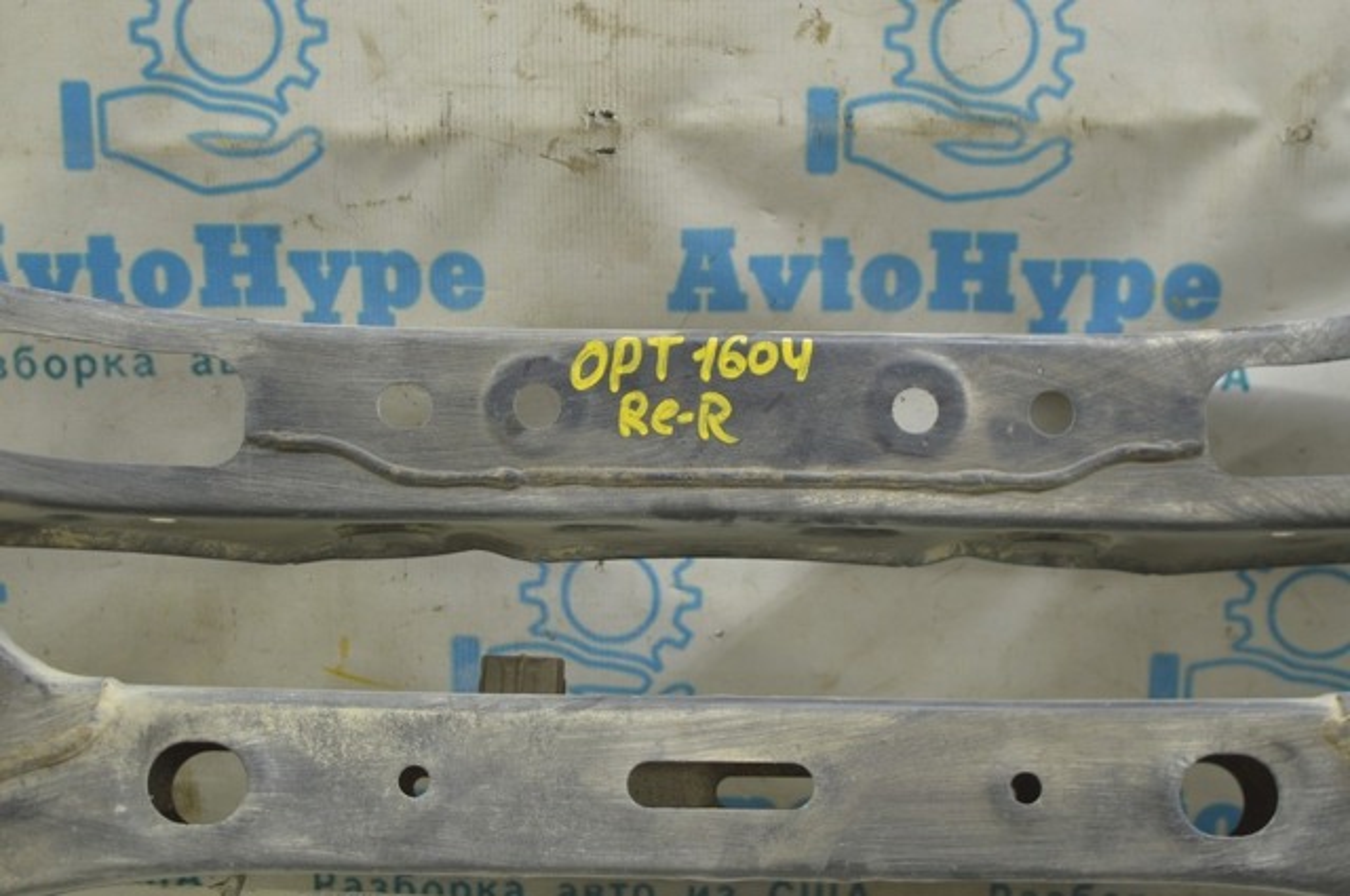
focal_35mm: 69
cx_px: 675
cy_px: 448
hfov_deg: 29.3
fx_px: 2584
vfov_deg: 19.7
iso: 400
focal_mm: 46
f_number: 5.6
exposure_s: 1/20
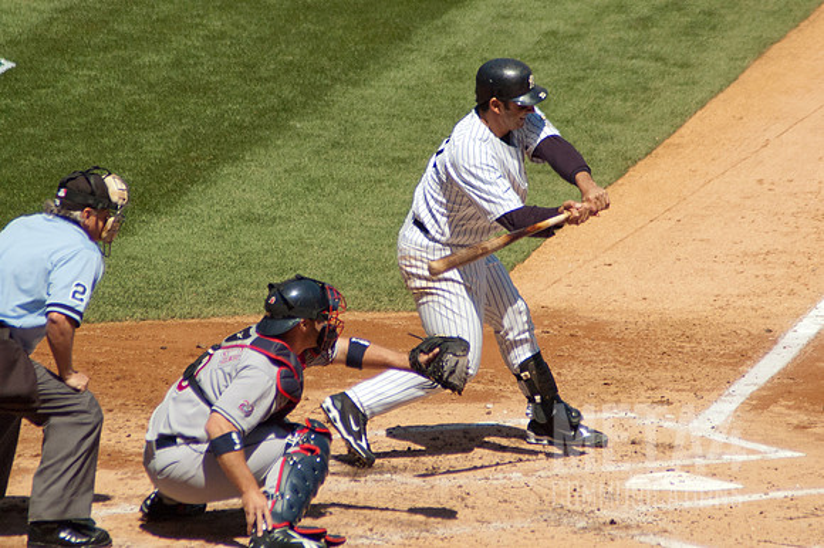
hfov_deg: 4.1
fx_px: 11475
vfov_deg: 2.7
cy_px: 254
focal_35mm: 502
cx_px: 459
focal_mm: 300
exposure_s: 1/3200
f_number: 7.1
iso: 640
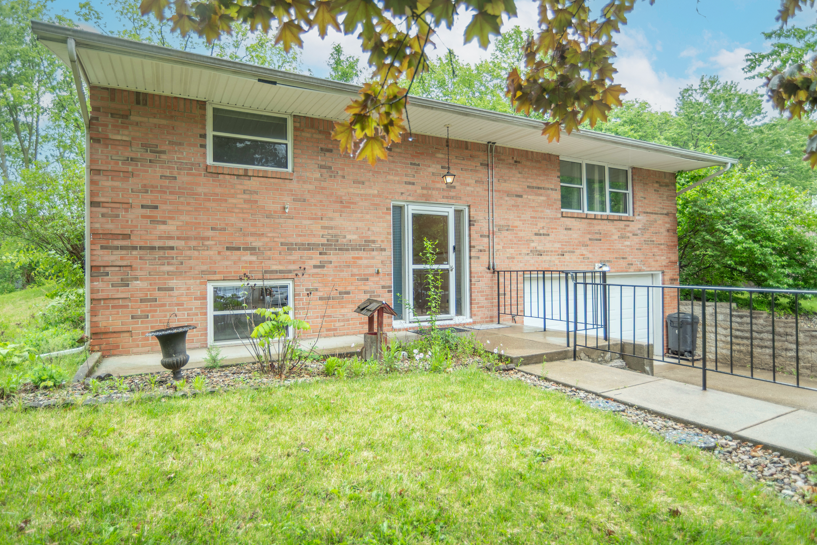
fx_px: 454
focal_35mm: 20
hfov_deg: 84.0
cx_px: 404
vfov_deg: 62.0
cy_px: 265
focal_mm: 18
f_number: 3.5
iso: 50
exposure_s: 1/60
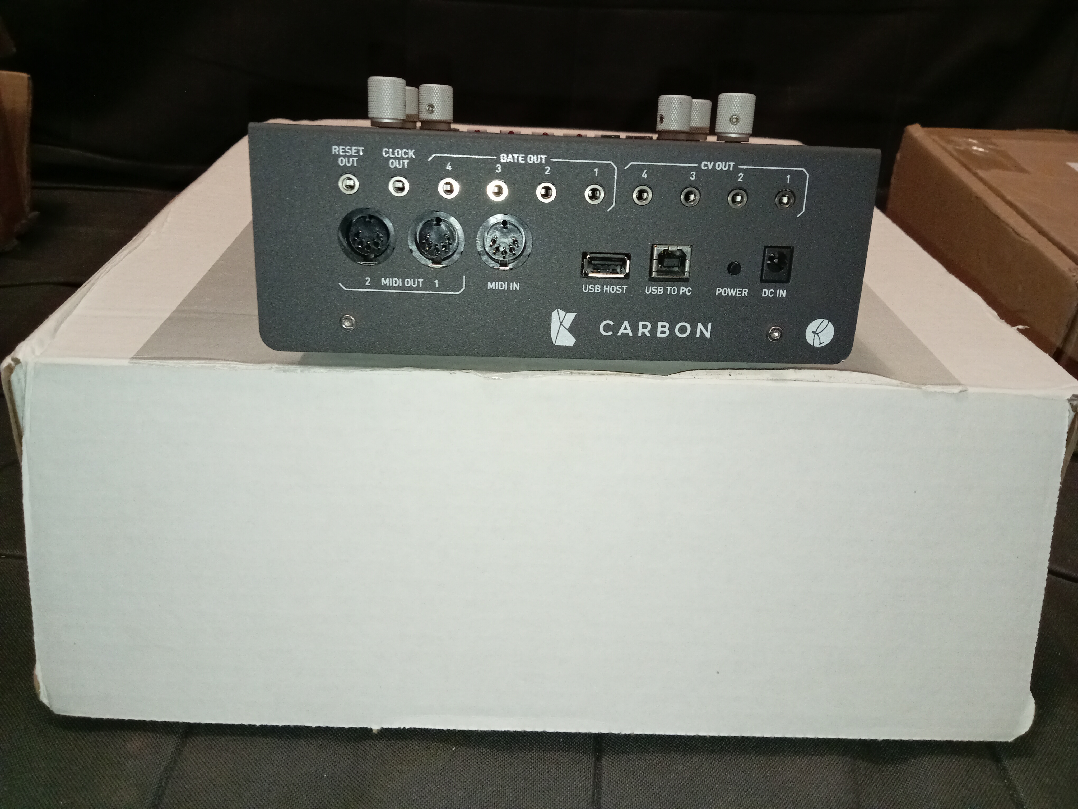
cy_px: 404
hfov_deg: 65.3
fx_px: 841
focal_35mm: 27
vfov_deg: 51.4
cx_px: 539
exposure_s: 1/20
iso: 1678
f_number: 1.8
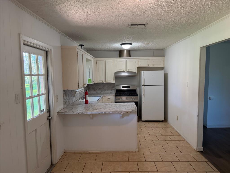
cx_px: 115
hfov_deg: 71.6
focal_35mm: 24
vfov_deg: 56.8
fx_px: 159
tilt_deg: -5.7
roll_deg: +0.9
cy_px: 86
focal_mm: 6.76
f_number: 1.78
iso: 250
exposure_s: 1/120
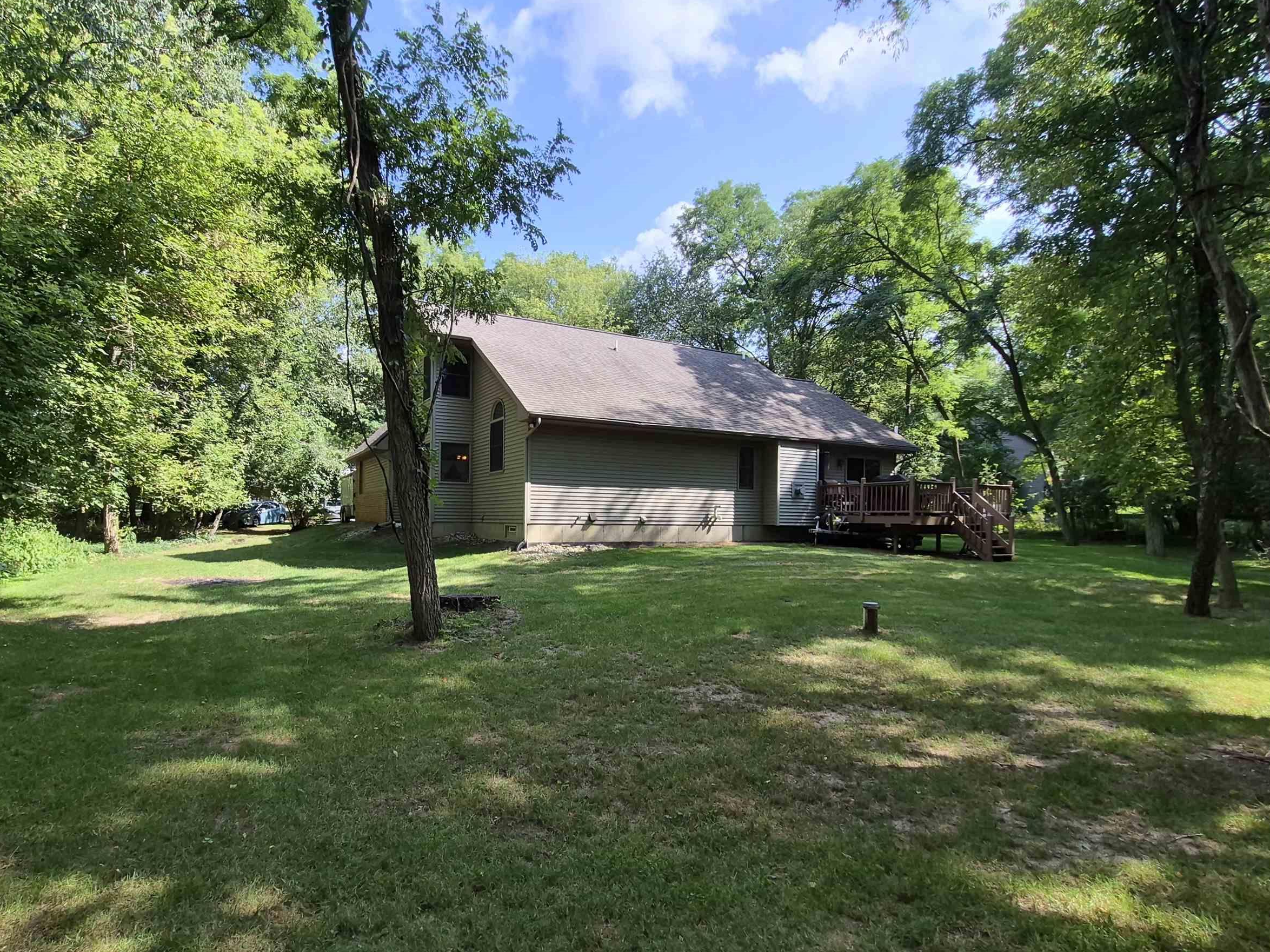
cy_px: 548
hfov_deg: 90.8
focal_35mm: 17
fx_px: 624
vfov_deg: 74.3
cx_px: 577
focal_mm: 1.74
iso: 40
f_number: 2.2
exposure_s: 1/668
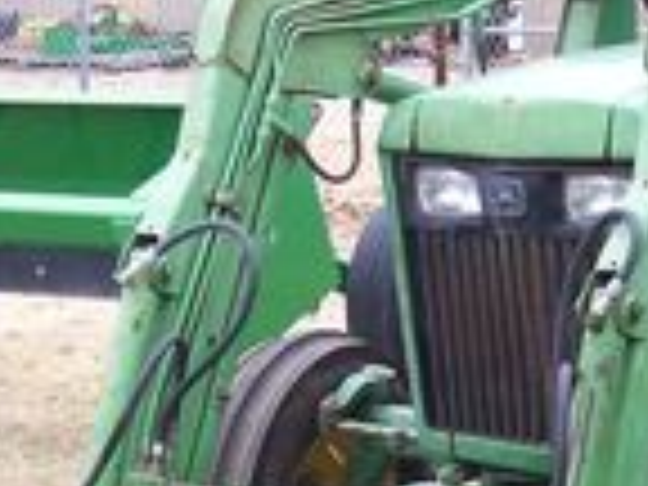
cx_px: 526
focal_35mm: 136
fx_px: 2546
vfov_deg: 10.9
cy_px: 338
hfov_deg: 14.4
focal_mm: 6
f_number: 2.7
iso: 80
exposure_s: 1/112
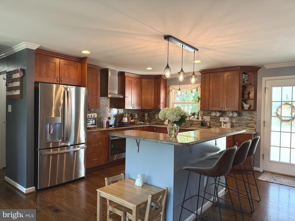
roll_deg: -1.3
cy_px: 110
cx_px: 148
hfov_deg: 71.6
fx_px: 205
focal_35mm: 24
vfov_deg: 56.8
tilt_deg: -0.5
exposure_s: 1/120
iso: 200
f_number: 1.78
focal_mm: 6.76
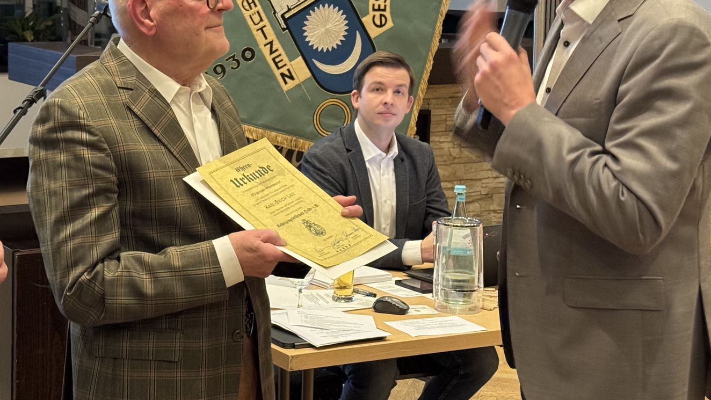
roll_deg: -0.6
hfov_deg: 26.5
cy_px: 96
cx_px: 186
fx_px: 1489
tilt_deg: -5.6
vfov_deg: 15.2
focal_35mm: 79
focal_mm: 6.76
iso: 640
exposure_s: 1/24
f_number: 1.78
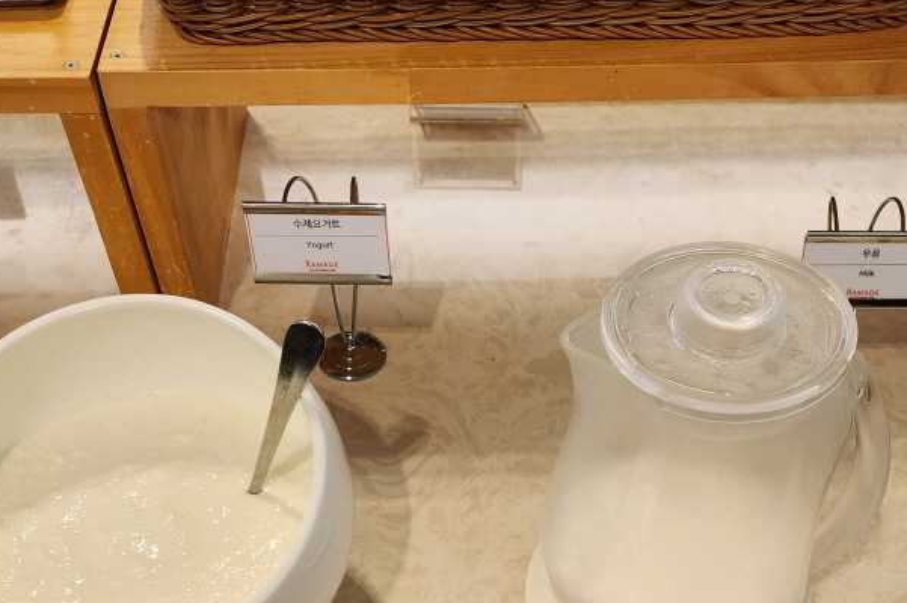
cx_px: 518
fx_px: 1183
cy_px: 510
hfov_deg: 41.8
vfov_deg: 27.8
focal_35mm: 47
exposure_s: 1/120
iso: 250
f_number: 1.8
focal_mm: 6.4
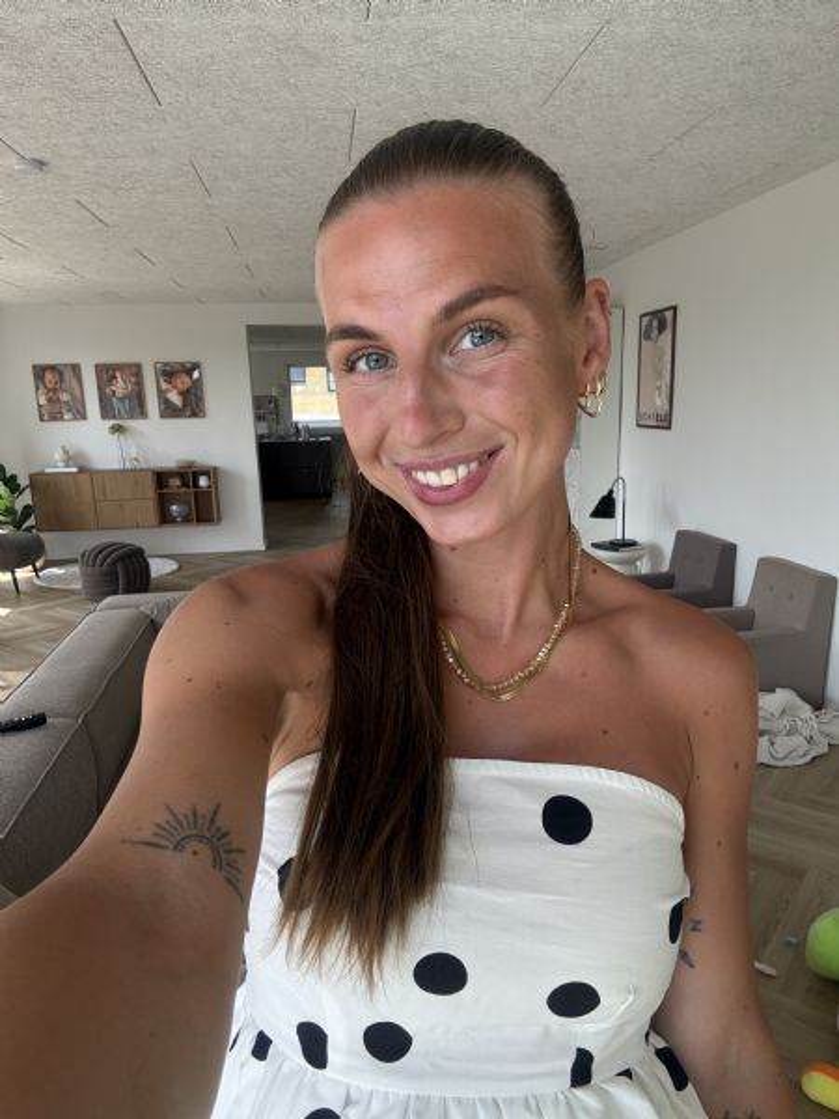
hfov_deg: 58.9
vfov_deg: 73.9
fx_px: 743
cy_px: 560
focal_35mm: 23
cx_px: 420
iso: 20
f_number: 1.9
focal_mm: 2.69
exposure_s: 1/139
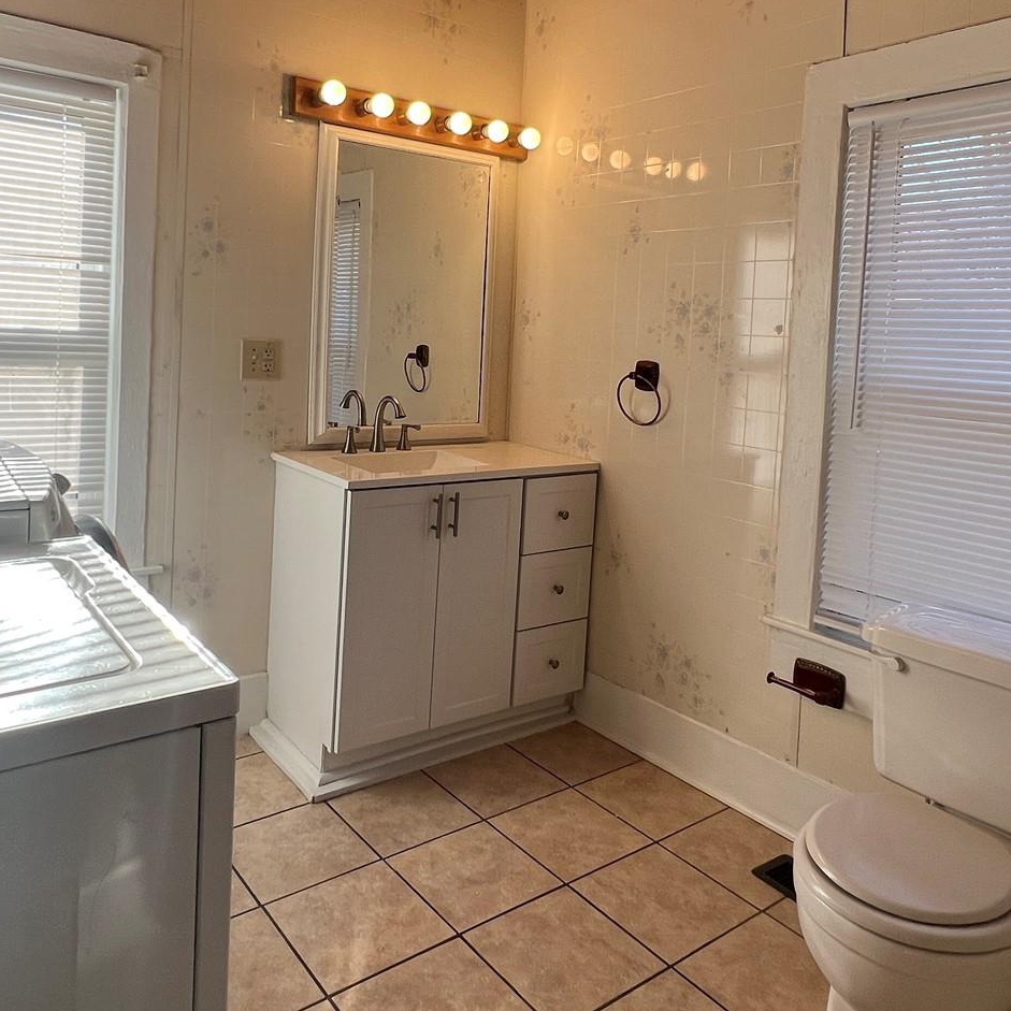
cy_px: 364
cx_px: 454
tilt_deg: -2.6
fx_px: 826
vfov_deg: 61.9
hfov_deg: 62.8
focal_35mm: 25
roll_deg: -2.6
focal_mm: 1.57
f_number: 1.8
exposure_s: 1/275
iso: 32
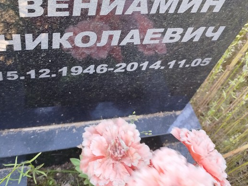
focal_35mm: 37
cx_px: 88
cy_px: 44
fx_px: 265
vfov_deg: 37.6
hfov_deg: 49.5
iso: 125
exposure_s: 1/33
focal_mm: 5.31
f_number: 1.7
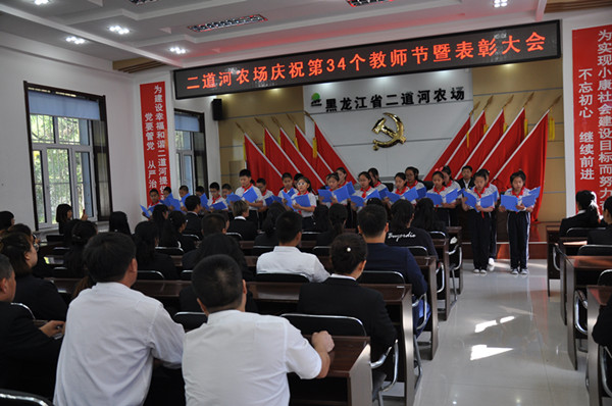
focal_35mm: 33
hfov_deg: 57.3
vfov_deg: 39.8
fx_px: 560
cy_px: 203
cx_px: 306
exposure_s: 1/100
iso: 400
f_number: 5
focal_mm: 22
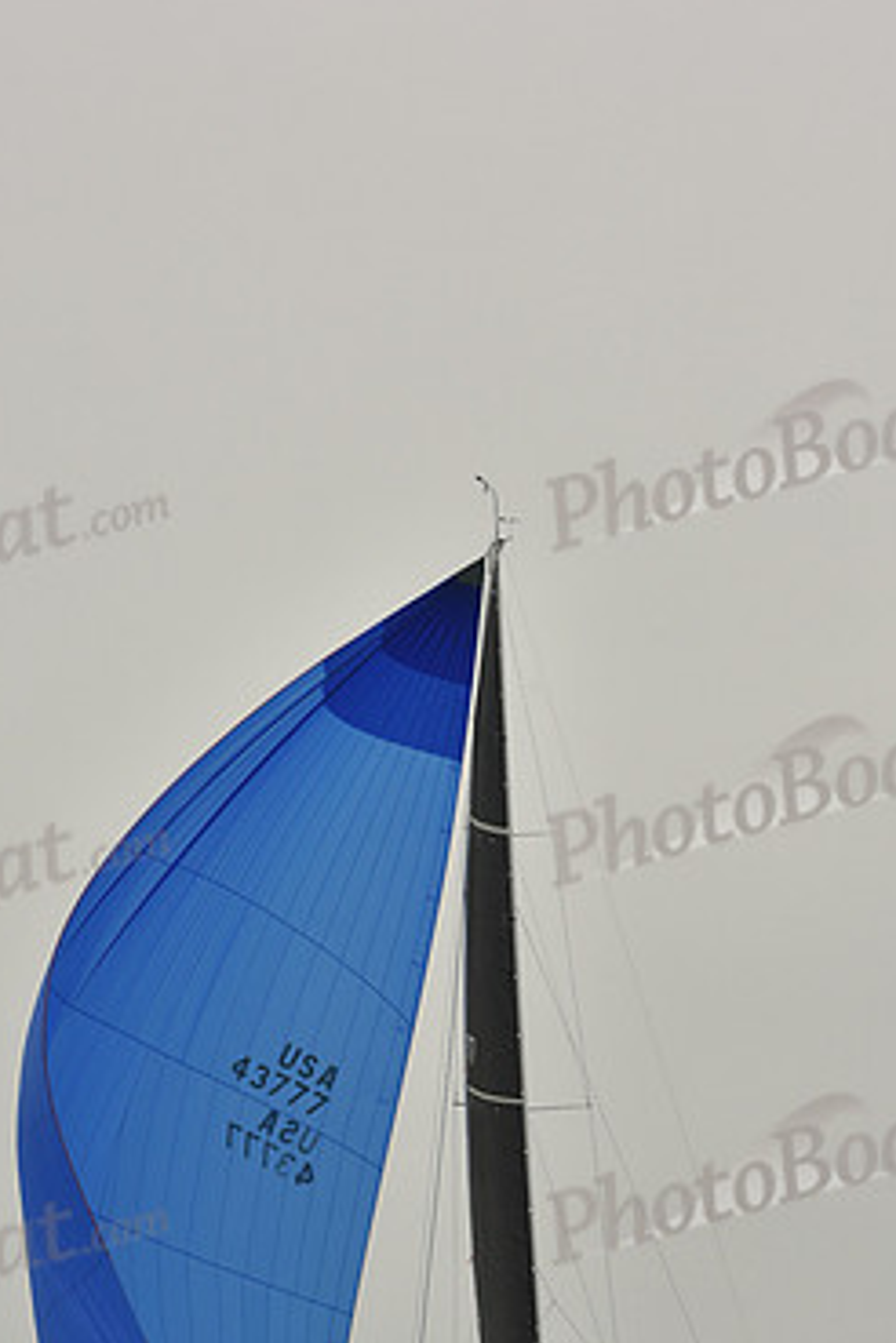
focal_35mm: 110
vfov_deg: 18.5
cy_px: 1034
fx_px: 4106
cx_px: 359
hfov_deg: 12.4
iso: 320
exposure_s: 1/800
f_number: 11
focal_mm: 70
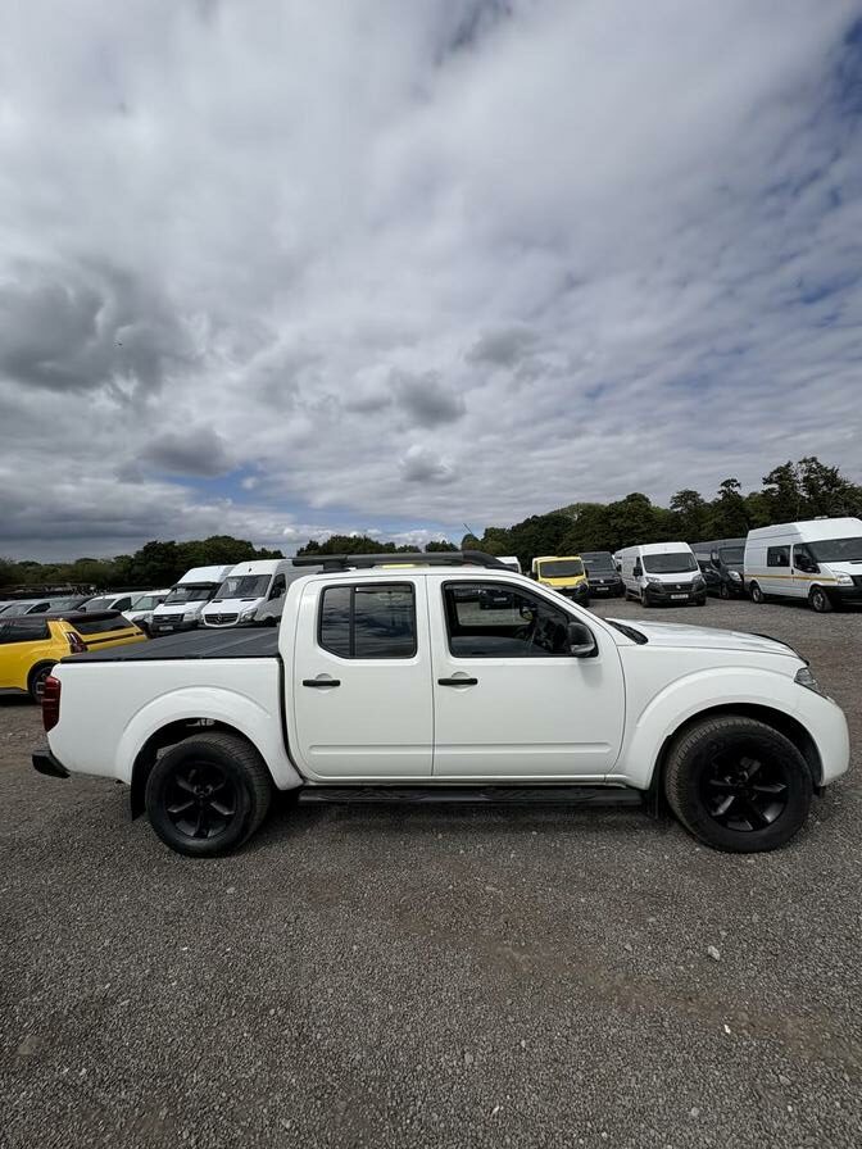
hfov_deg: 85.7
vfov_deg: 102.1
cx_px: 431
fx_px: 465
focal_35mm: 14
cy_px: 574
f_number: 2.2
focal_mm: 2.22
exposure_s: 1/4630
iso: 50
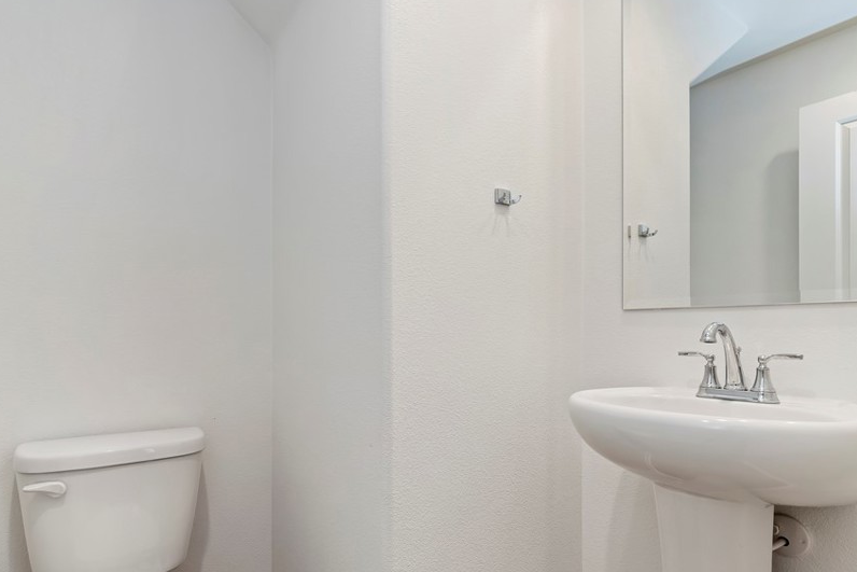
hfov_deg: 89.9
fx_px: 429
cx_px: 399
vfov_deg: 66.5
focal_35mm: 18
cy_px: 353
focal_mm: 14
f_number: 10
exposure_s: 1/20
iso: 500
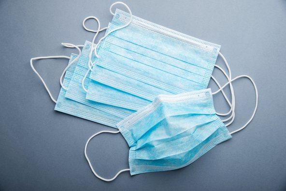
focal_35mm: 62
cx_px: 143
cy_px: 96
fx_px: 493
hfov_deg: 32.4
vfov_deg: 21.9
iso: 100
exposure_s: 1/125
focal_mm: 62
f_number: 10
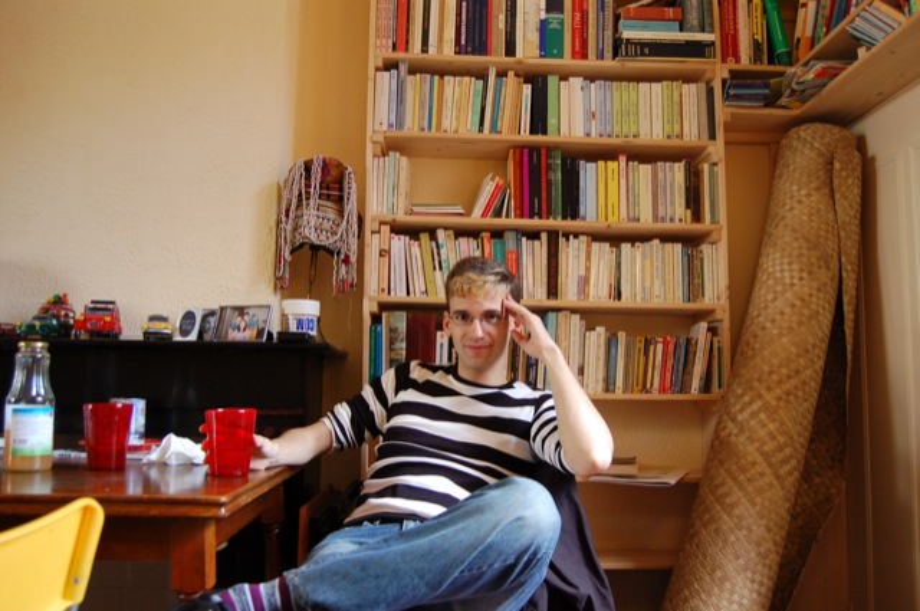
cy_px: 306
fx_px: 766
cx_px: 460
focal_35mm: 30
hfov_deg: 62.0
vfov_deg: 43.5
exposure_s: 1/40
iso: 800
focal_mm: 20
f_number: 3.8
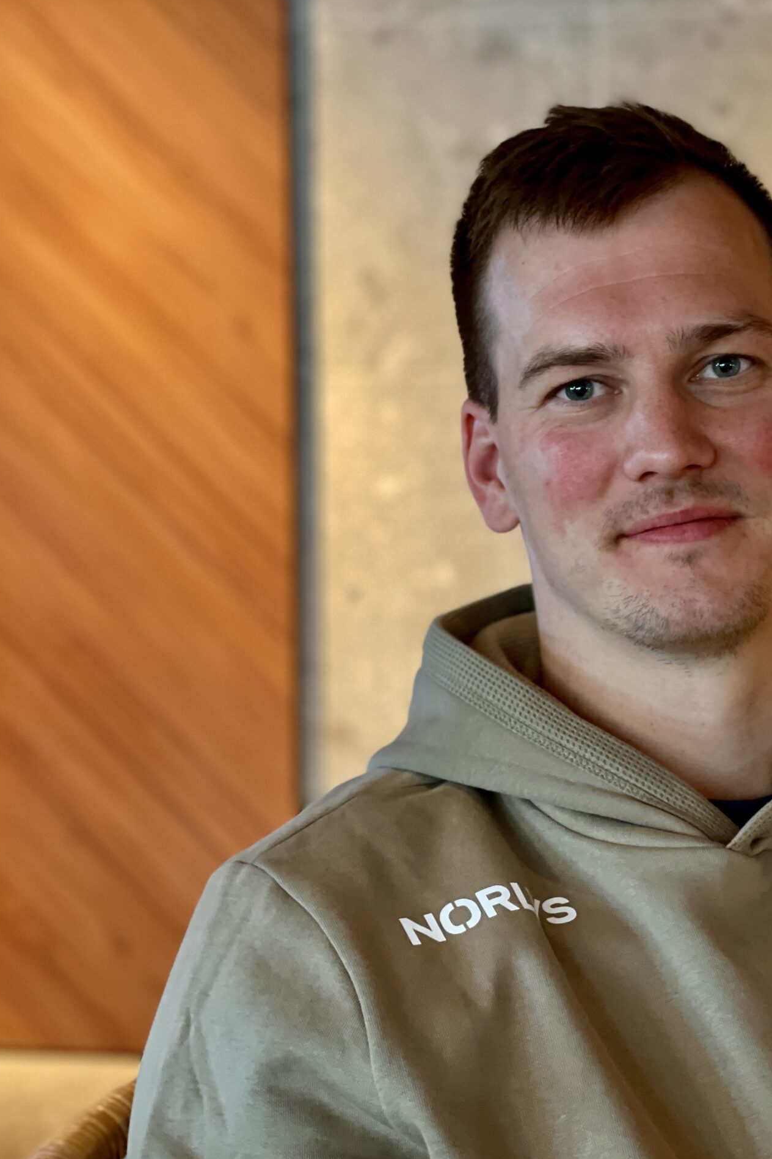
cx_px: 694
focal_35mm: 73
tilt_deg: -2.9
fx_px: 2349
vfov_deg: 27.7
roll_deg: +1.4
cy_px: 579
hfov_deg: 18.4
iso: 200
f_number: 2
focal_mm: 6
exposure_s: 1/38
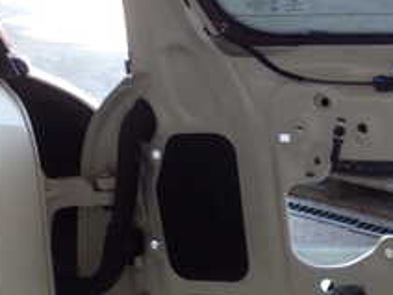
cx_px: 528
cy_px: 89
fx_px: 965
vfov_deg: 17.3
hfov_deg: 20.7
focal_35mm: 85
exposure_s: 1/60
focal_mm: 5.4
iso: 100
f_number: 3.2
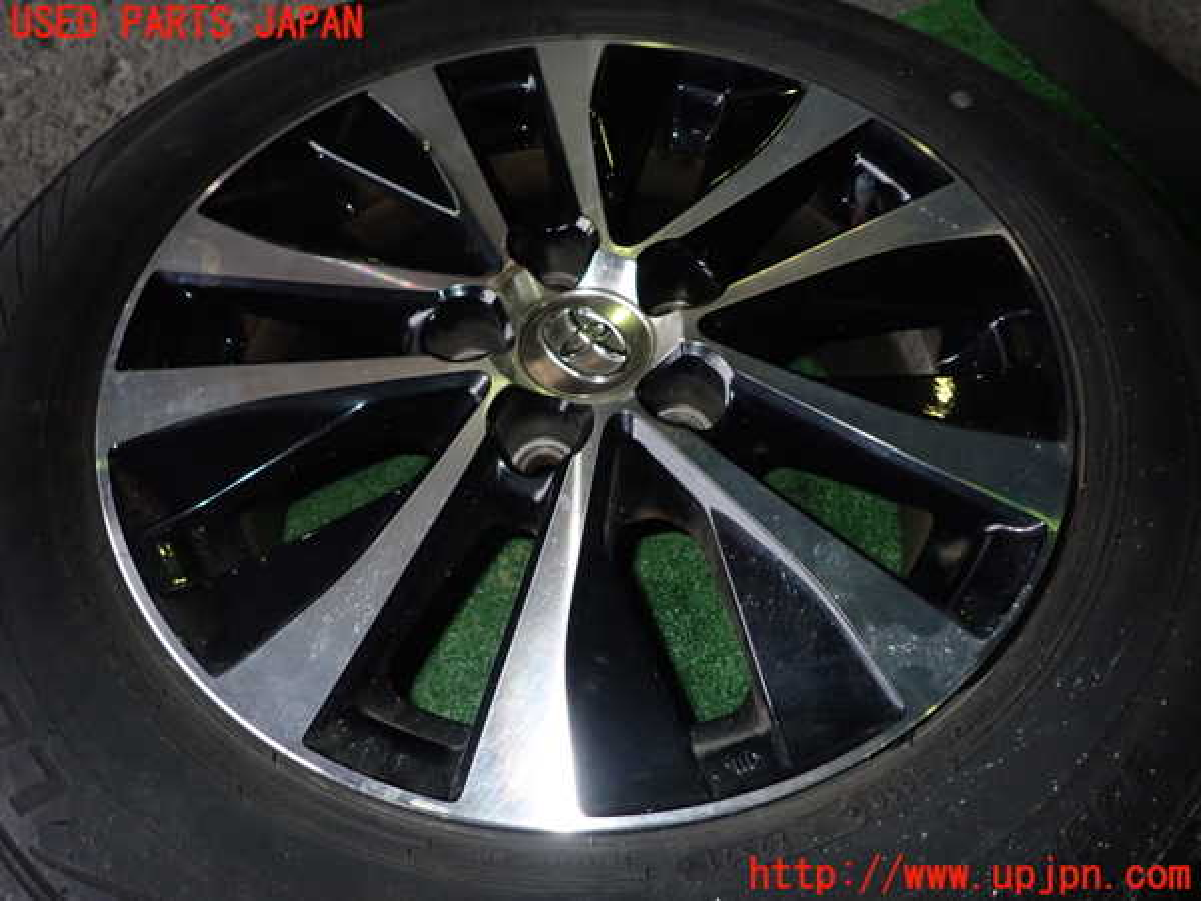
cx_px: 600
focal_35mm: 25
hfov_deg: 69.4
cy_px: 450
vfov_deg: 54.9
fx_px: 867
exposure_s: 1/30
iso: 320
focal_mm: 4.5
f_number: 5.6
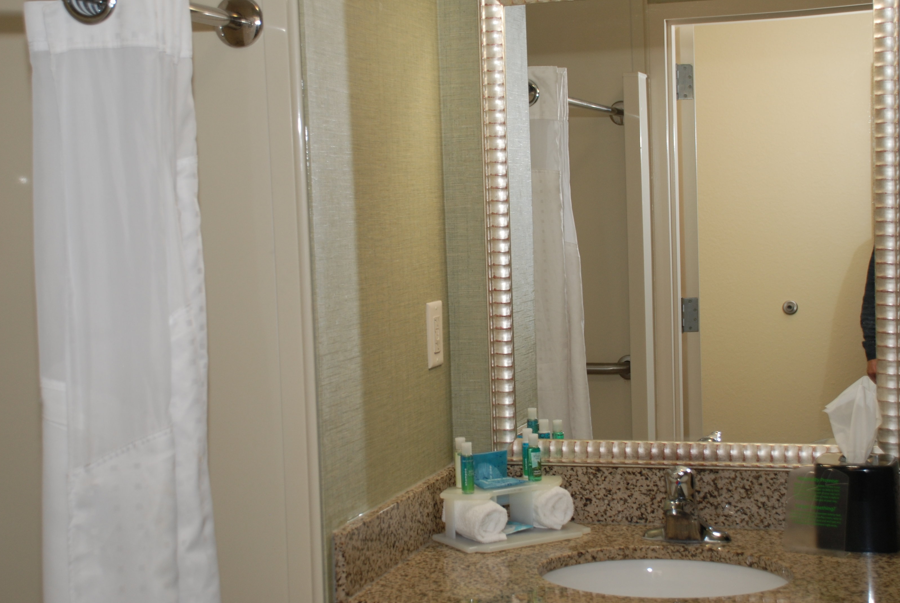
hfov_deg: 34.4
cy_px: 305
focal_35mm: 58
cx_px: 486
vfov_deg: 23.4
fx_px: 1452
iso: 200
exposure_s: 1/60
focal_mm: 32
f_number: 4.2
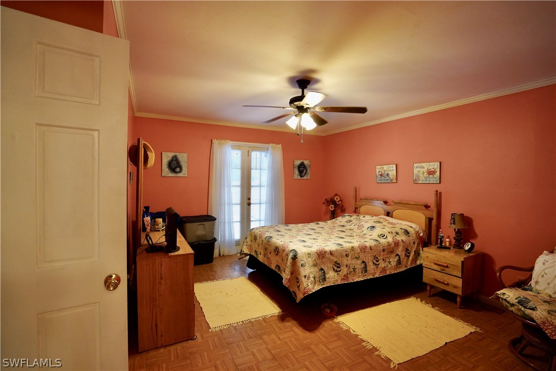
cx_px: 278
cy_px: 186
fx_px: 247
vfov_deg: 73.7
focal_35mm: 16
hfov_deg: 96.7
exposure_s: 1/160
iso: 4000
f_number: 4
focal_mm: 16
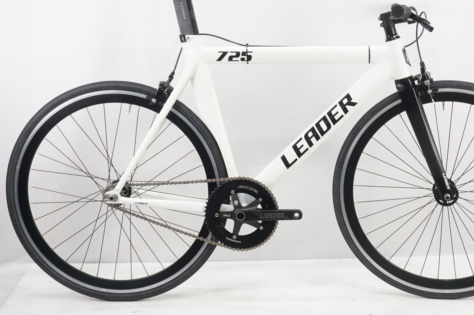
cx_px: 285
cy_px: 123
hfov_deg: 35.2
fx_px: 745
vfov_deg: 23.8
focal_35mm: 57
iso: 2000
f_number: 10
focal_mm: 31
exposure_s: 1/50
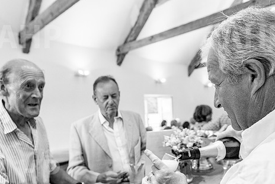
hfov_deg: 61.9
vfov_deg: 43.5
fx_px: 229
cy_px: 107
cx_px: 141
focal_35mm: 30
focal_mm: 24
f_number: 4.5
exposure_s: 1/400
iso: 3600
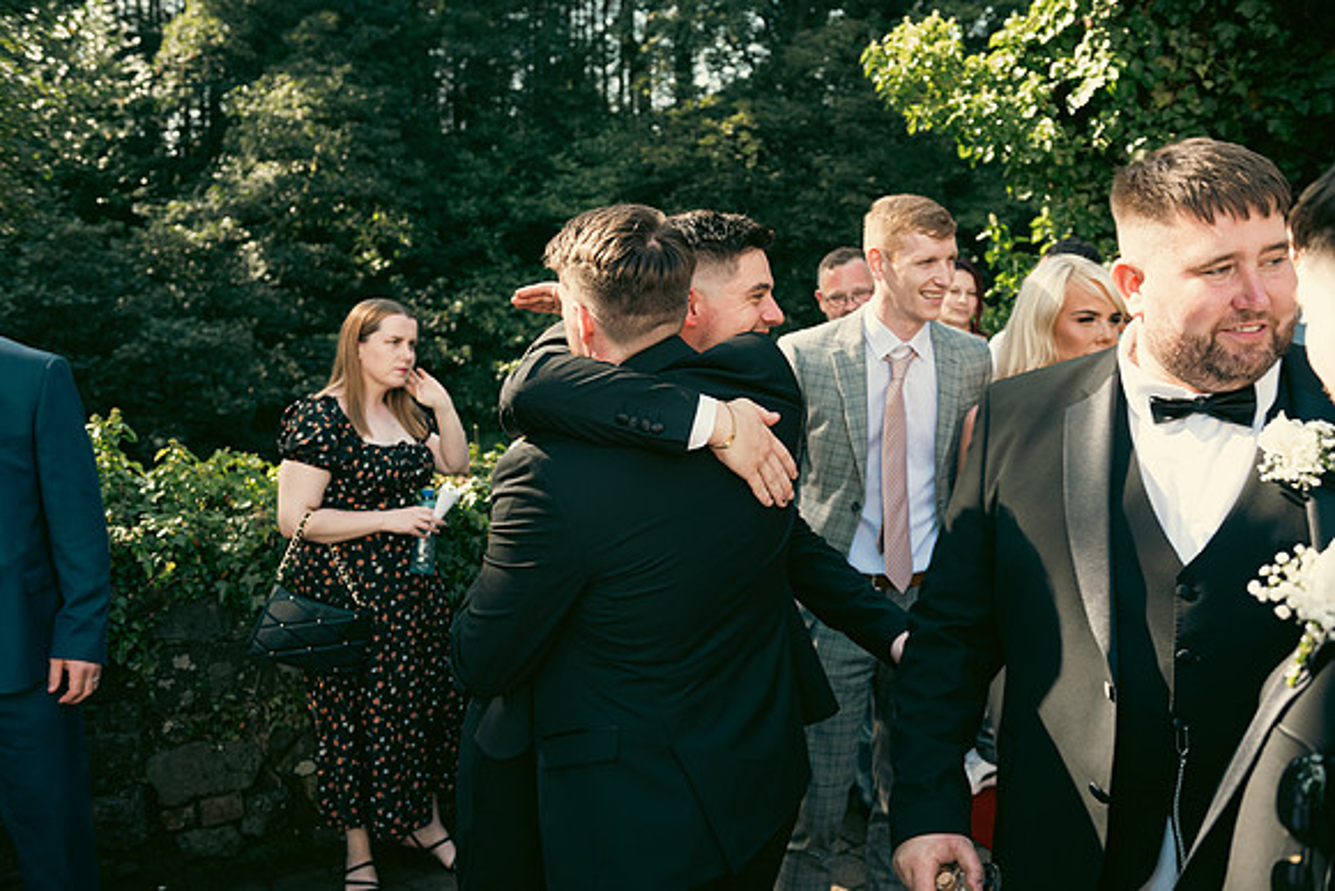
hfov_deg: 54.4
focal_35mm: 35
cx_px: 668
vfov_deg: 37.9
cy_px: 446
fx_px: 1298
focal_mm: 35
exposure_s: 1/160
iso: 160
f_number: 5
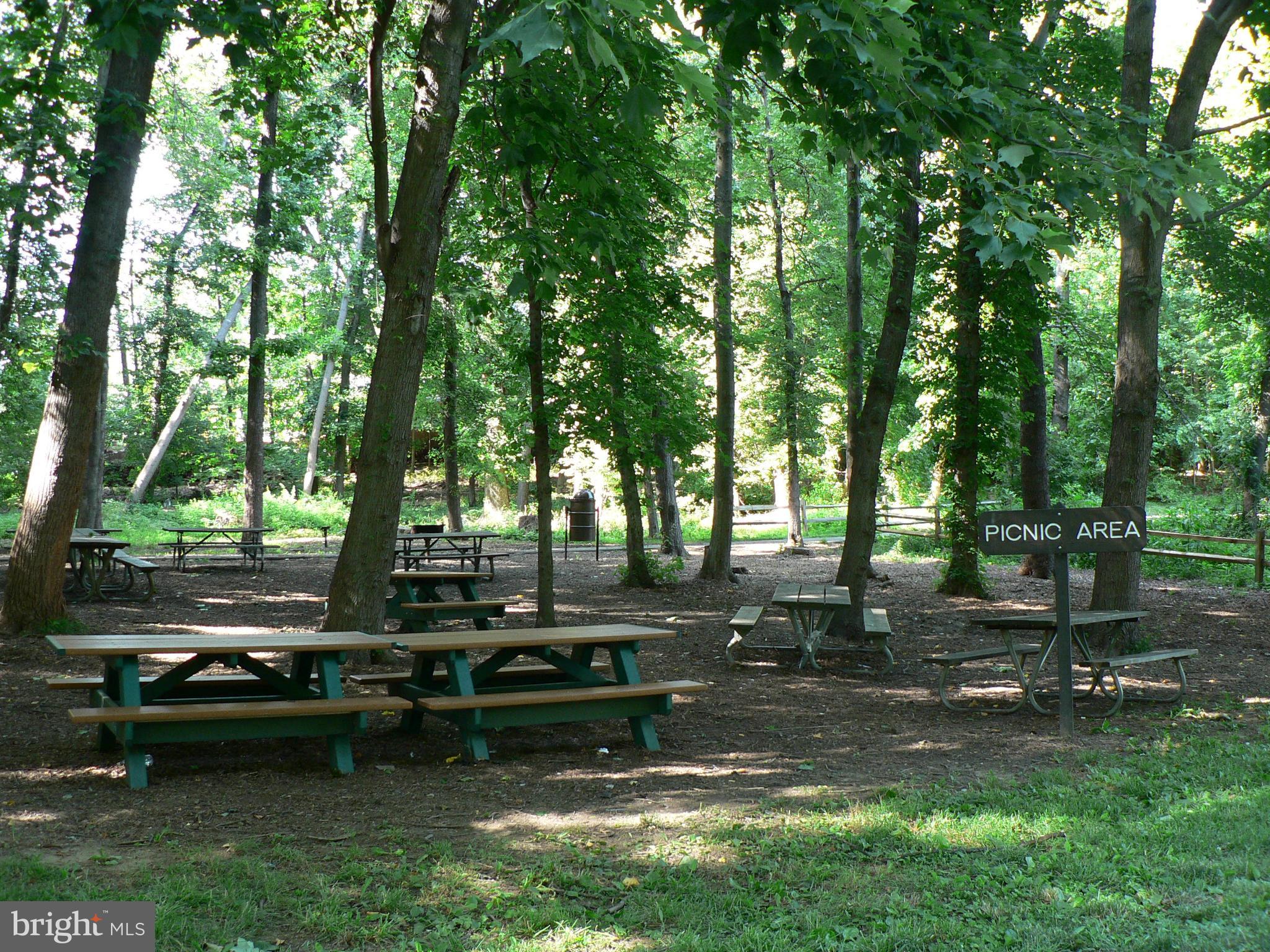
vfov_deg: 39.7
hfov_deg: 51.4
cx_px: 635
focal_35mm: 36
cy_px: 476
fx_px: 1321
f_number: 2.8
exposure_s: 1/30
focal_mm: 6
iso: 150
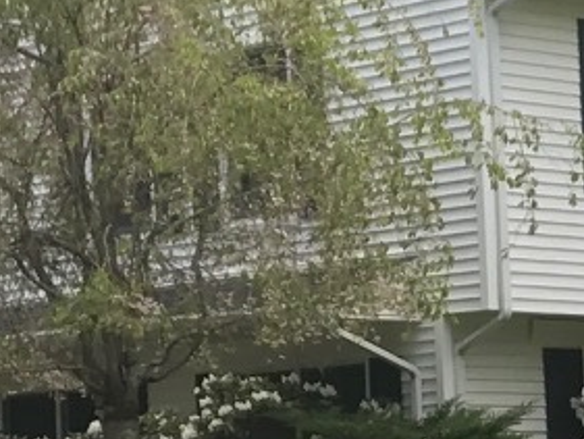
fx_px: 3392
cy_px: 720
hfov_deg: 8.9
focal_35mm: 201
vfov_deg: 7.2
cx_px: 1384
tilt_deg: -1.3
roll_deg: +0.3
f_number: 1.8
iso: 20
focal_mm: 3.99
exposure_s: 1/488
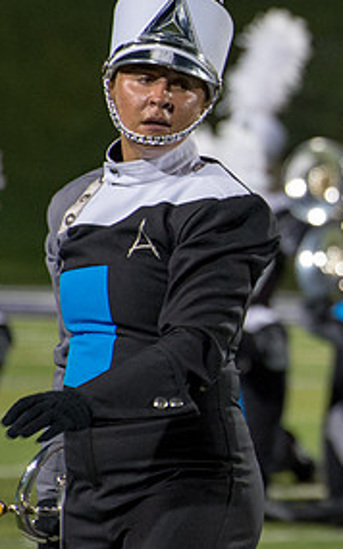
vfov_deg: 3.3
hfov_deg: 2.0
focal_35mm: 641
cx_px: 579
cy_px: 218
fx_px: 9592
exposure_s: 1/160
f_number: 5.3
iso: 2200
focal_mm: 220
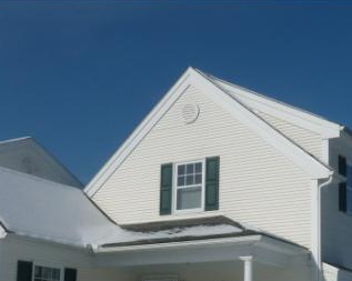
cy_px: 238
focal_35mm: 68
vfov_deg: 22.1
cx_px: 189
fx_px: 708
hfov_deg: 27.9
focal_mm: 4.8
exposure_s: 1/800
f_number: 8
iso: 100
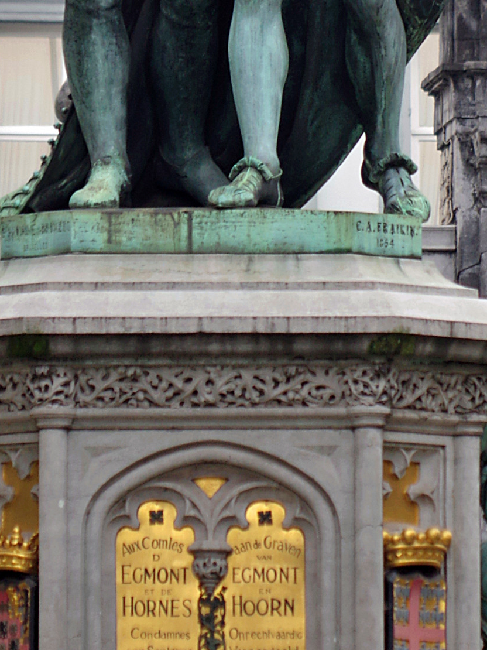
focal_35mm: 786
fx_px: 14750
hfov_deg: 1.9
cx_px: 209
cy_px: 225
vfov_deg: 2.5
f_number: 5.6
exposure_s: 1/60
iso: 400
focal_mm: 180
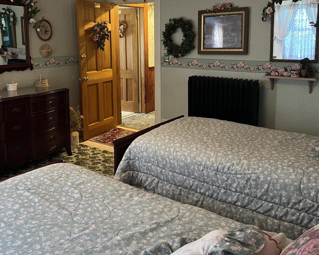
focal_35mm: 34
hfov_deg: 52.9
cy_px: 80
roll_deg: +1.0
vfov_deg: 42.6
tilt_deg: -8.1
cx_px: 160
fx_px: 321
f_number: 1.5
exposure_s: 1/60
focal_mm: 5.7
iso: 400
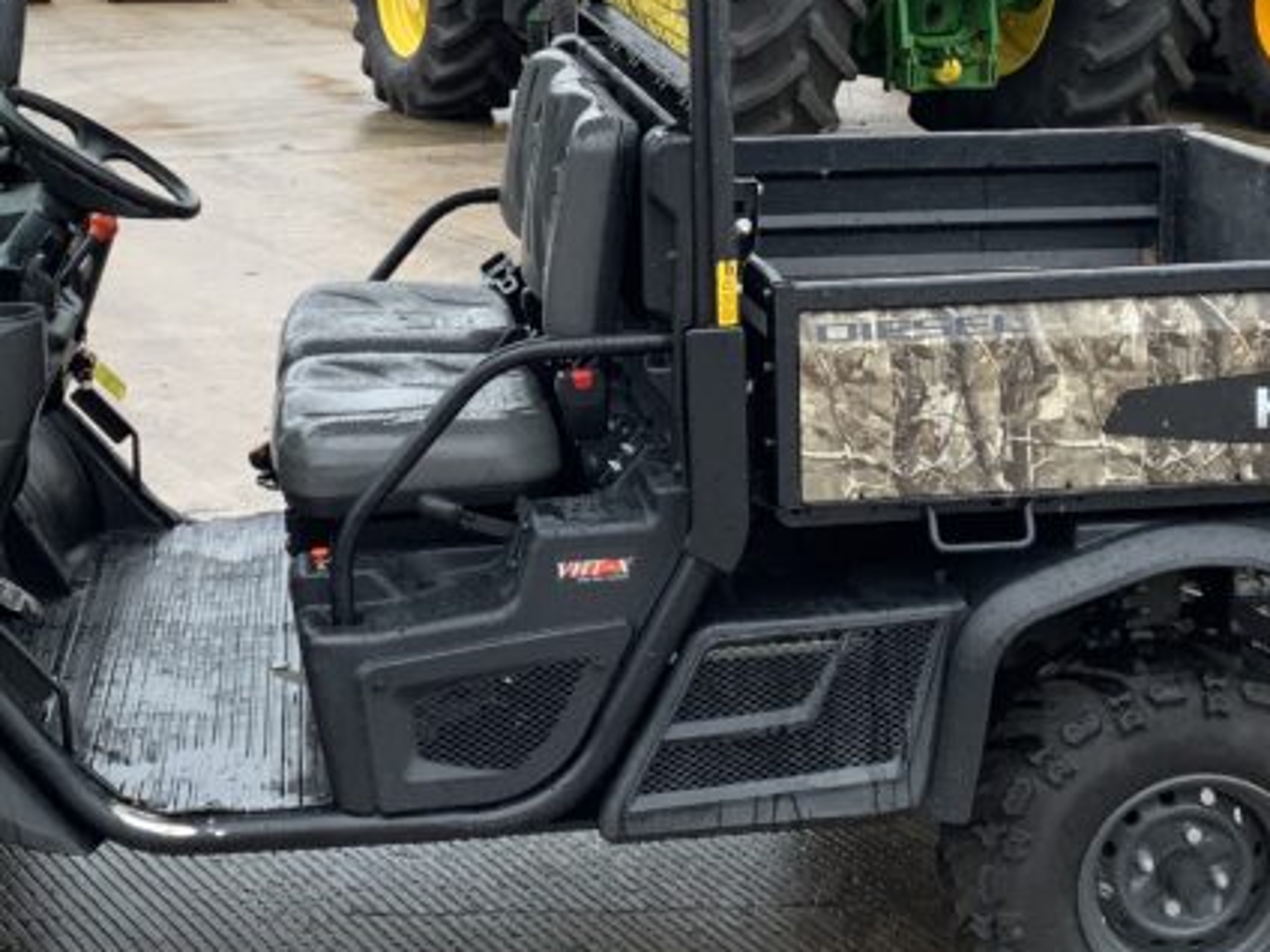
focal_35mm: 70
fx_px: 2568
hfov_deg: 27.8
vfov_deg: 20.8
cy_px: 219
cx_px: 575
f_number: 1.8
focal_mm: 3
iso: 16
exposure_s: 1/327
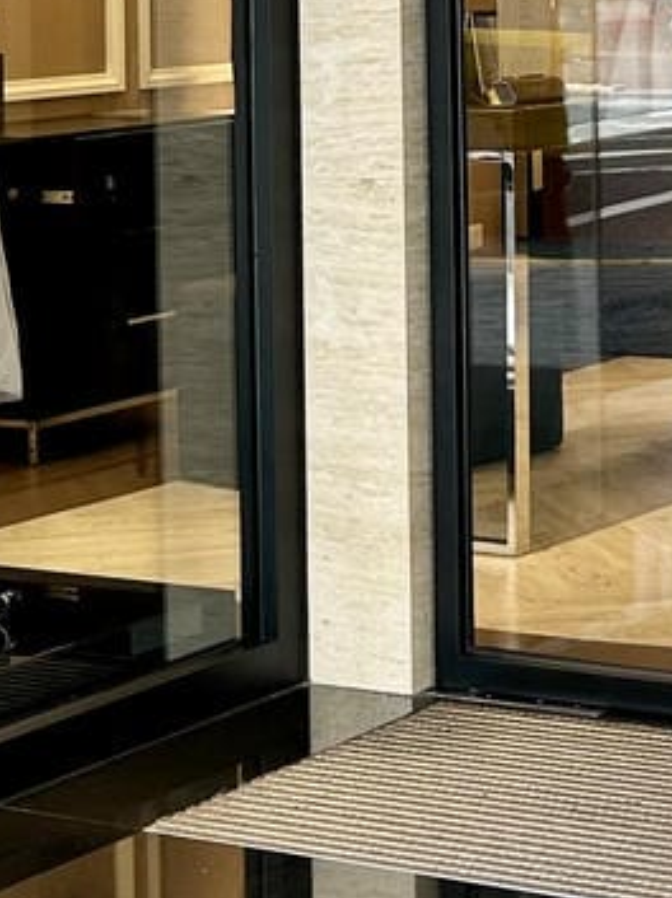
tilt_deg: +2.4
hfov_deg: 12.4
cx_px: 601
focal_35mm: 118
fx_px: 3060
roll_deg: +1.5
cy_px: -140
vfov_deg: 16.1
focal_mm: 5.7
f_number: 1.5
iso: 50
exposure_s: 1/121
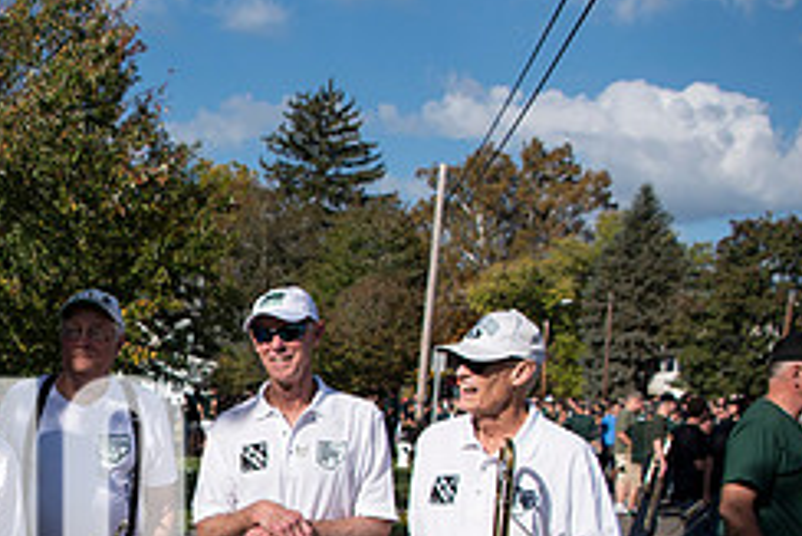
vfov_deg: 22.9
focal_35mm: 57
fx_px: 1271
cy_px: 531
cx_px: -62
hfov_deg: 31.4
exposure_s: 1/2500
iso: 250
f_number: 4.5
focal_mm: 24
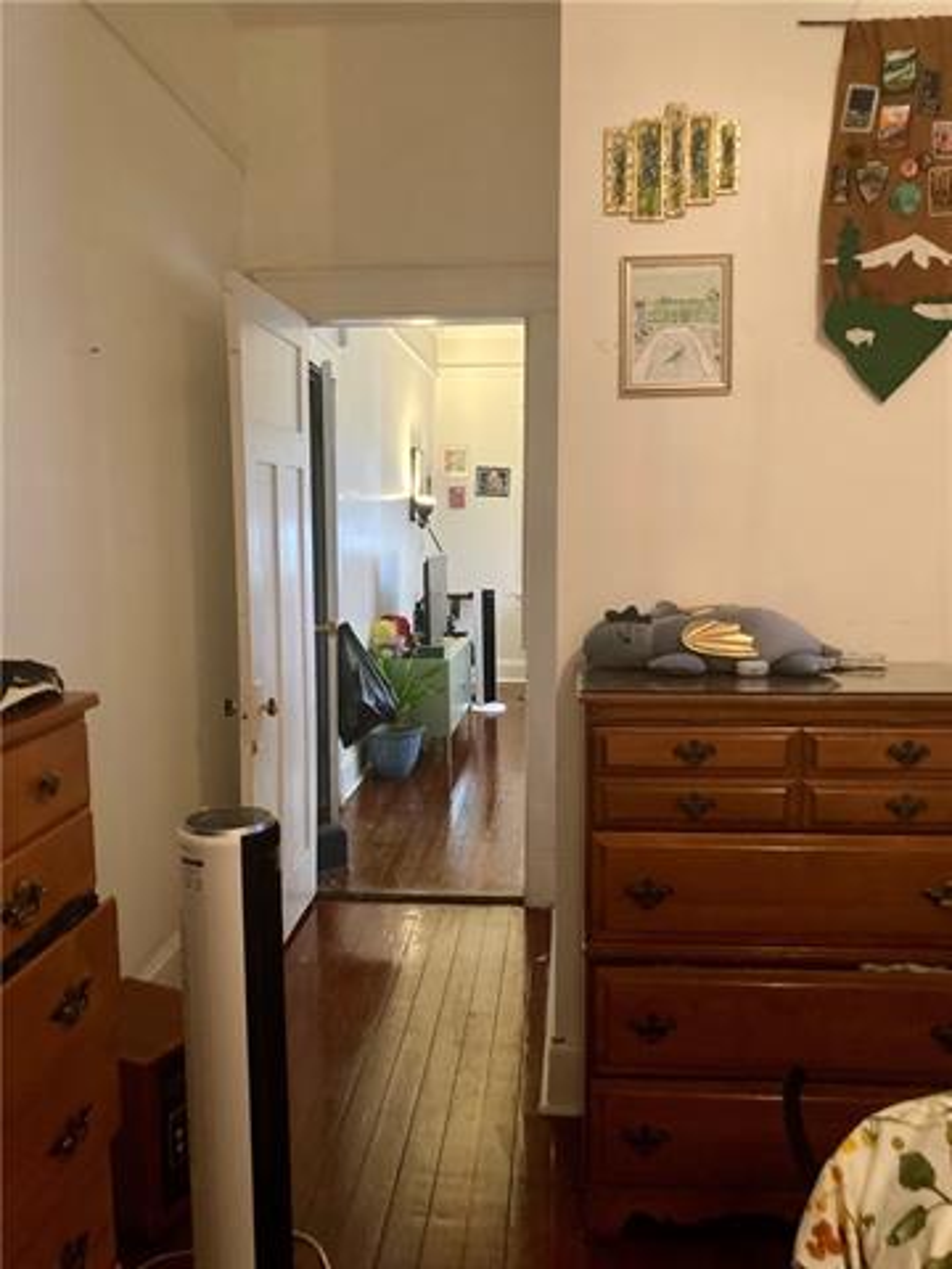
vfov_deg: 63.4
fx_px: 1027
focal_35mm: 28
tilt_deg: -6.9
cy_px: 634
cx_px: 476
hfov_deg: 49.7
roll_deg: +0.3
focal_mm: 3.99
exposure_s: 1/30
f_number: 1.8
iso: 640
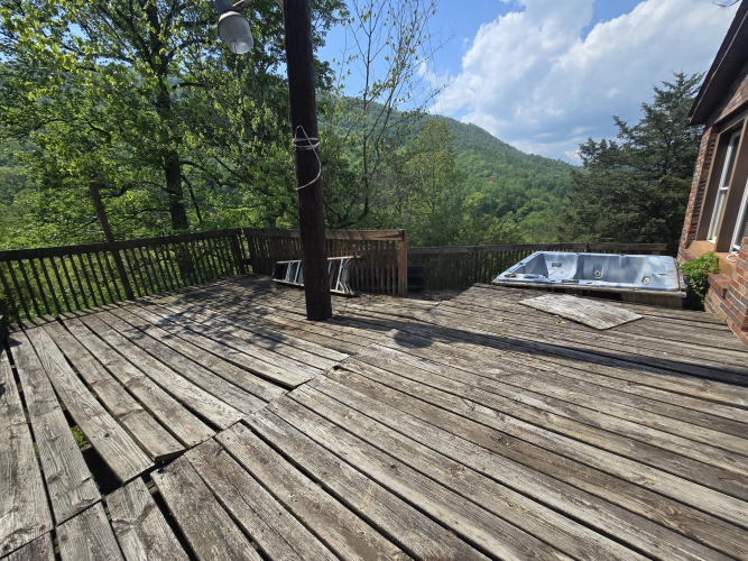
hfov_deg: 106.2
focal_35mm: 13
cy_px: 280
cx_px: 374
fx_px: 281
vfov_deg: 89.9
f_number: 2.2
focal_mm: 2.2
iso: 50
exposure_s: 1/2198
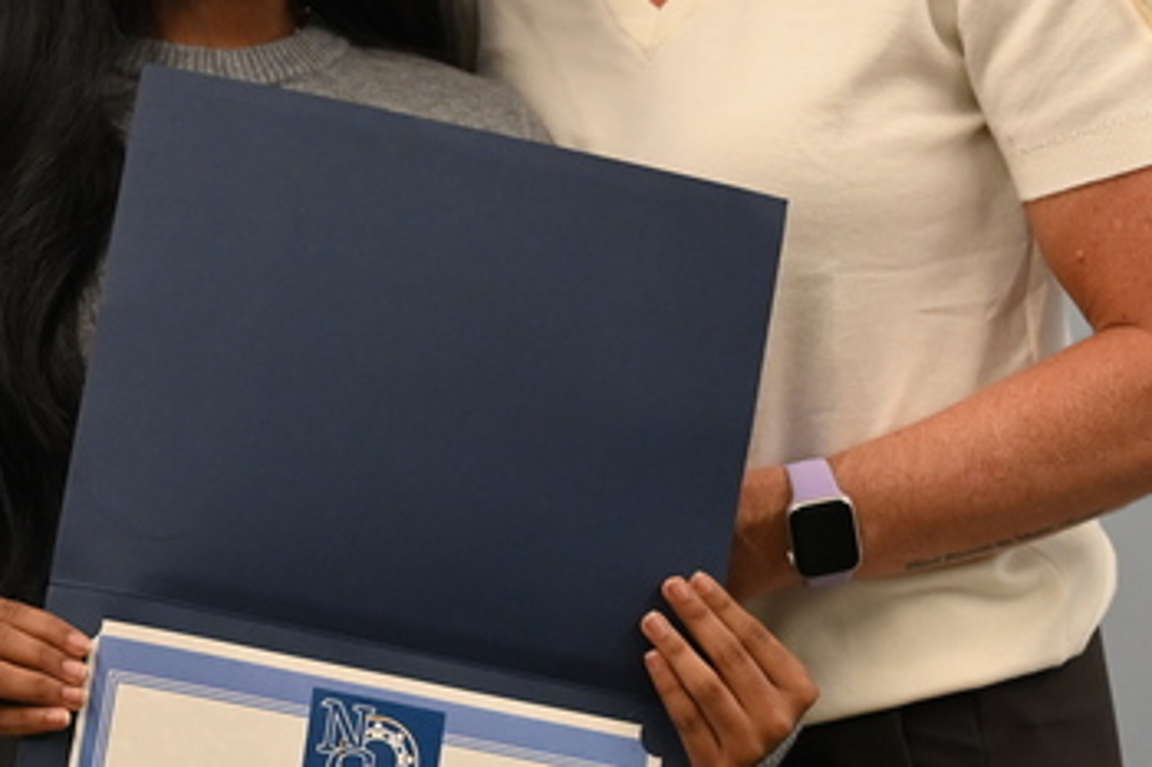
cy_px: 219
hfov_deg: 17.4
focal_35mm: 117
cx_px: 326
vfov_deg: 11.7
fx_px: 3742
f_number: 4
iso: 2500
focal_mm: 40
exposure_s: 1/125
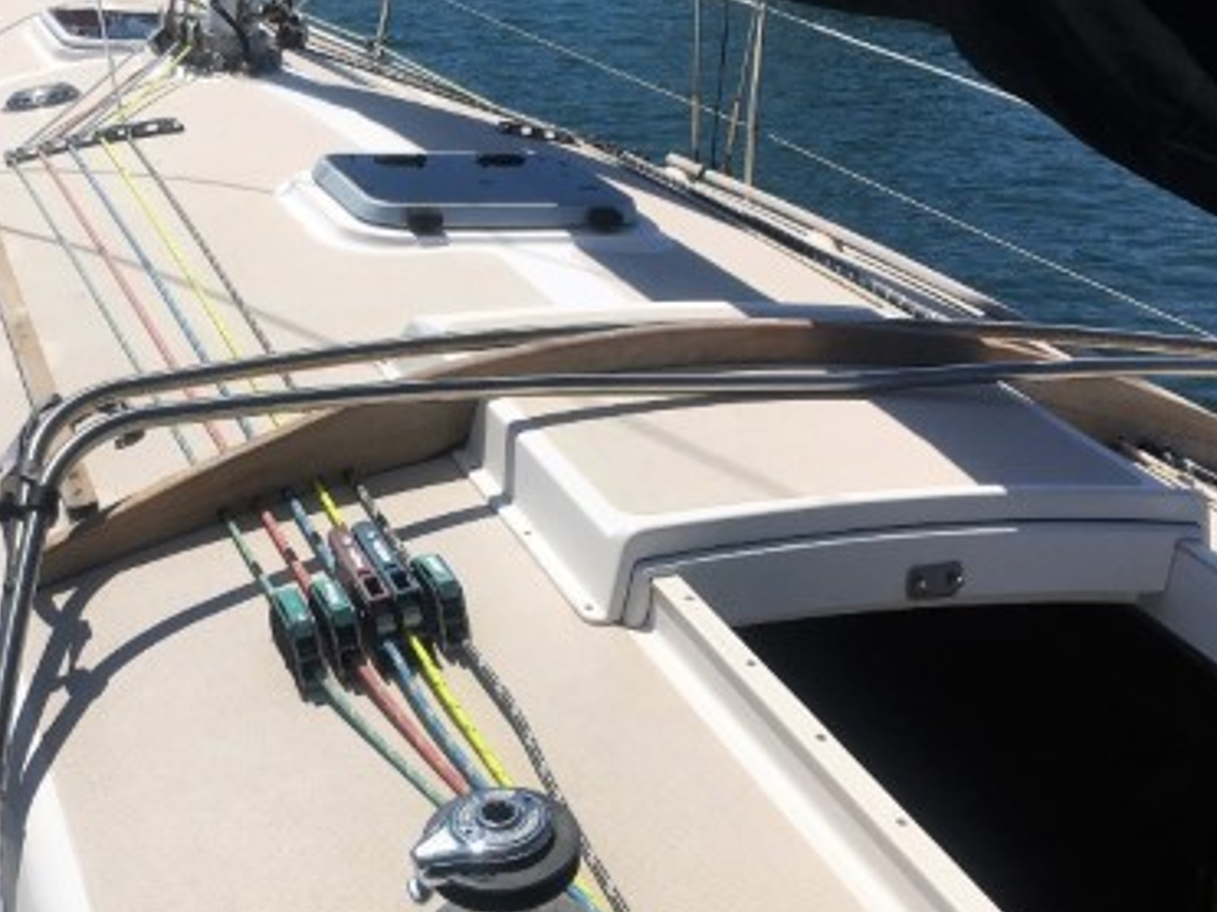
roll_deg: -5.4
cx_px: 348
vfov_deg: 29.0
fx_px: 1757
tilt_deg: -28.1
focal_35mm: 50
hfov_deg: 37.5
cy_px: 564
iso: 25
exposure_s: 1/4525
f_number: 2.2
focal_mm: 4.15
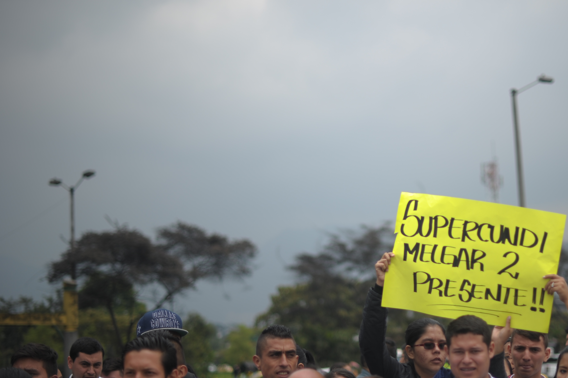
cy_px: 229
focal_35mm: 71
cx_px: 395
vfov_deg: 19.1
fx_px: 1119
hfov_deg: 28.2
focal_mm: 50
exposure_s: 1/4000
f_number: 1.4
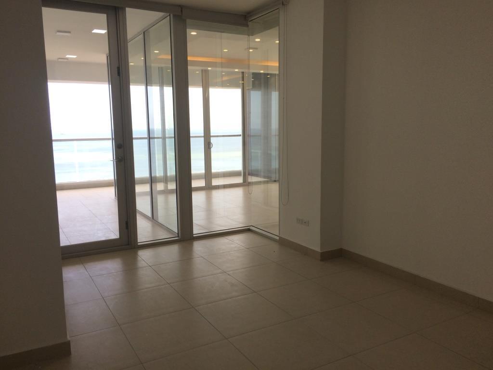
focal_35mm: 29
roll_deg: -1.5
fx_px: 413
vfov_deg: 48.2
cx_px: 246
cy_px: 185
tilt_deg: -8.3
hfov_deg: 61.7
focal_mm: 4.15
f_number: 2.2
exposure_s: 1/155
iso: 32
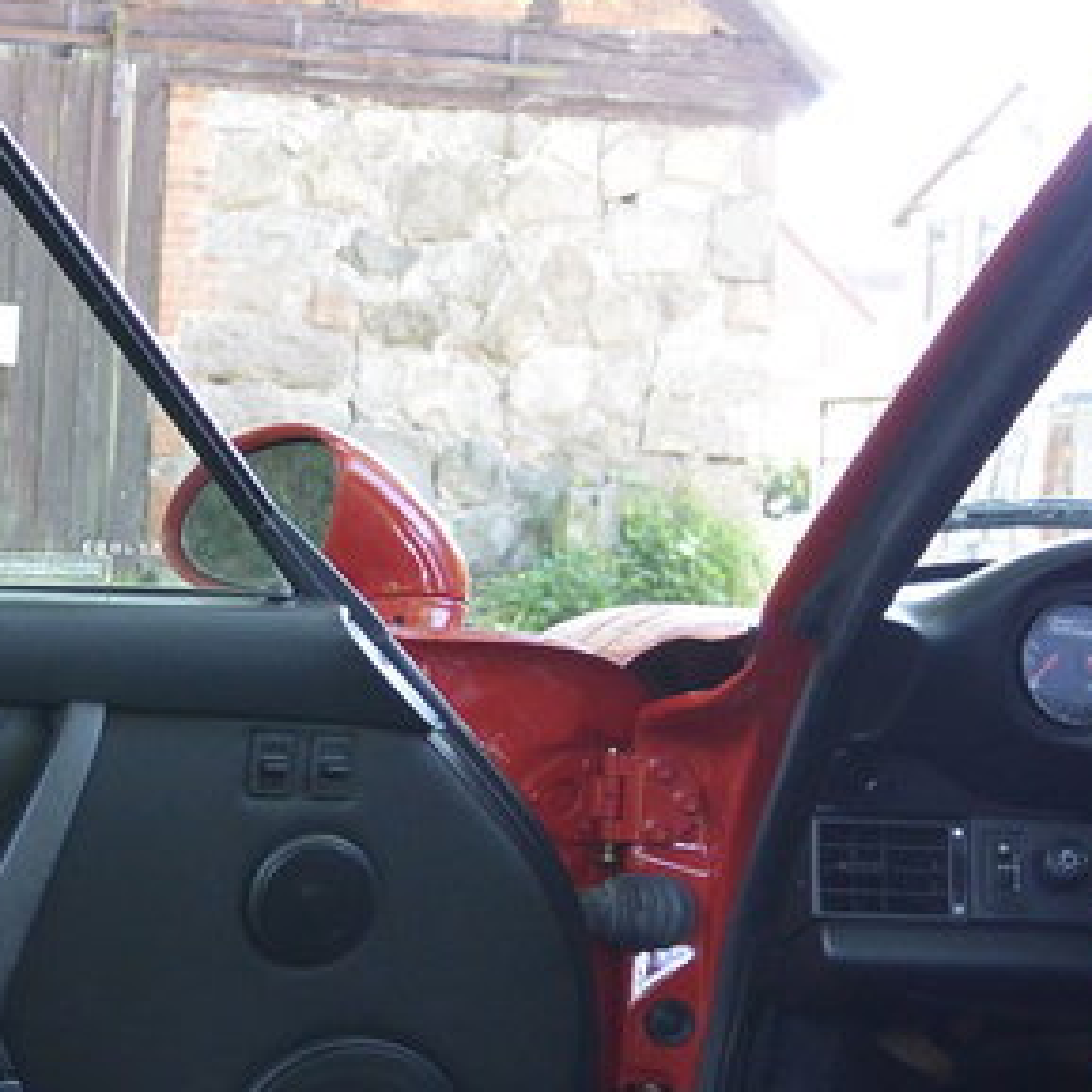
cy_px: 790
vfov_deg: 19.6
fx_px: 3141
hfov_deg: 19.0
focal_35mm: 88
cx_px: -60
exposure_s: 1/80
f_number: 4
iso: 400
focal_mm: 14.5
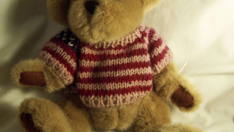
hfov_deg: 43.7
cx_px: 118
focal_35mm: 47
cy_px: 46
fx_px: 292
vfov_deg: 25.3
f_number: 2.8
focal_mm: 5.6
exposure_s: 1/90
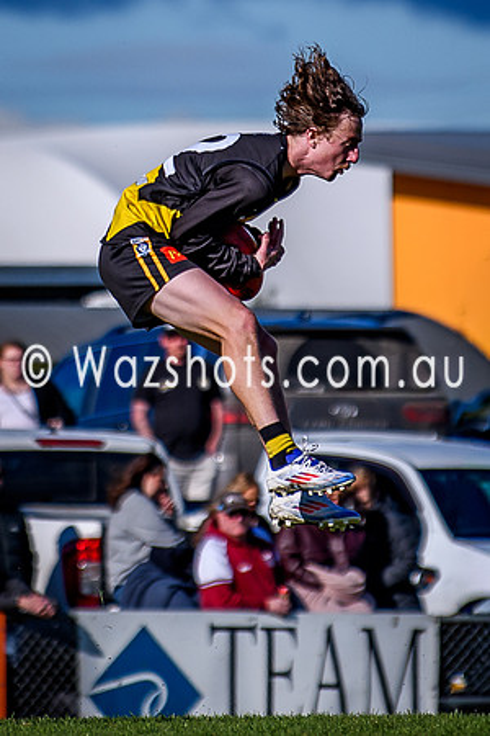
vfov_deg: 2.2
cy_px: 61
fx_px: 19208
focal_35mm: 941
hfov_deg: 1.5
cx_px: 201
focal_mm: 200
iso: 100
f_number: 2.8
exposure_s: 1/4000
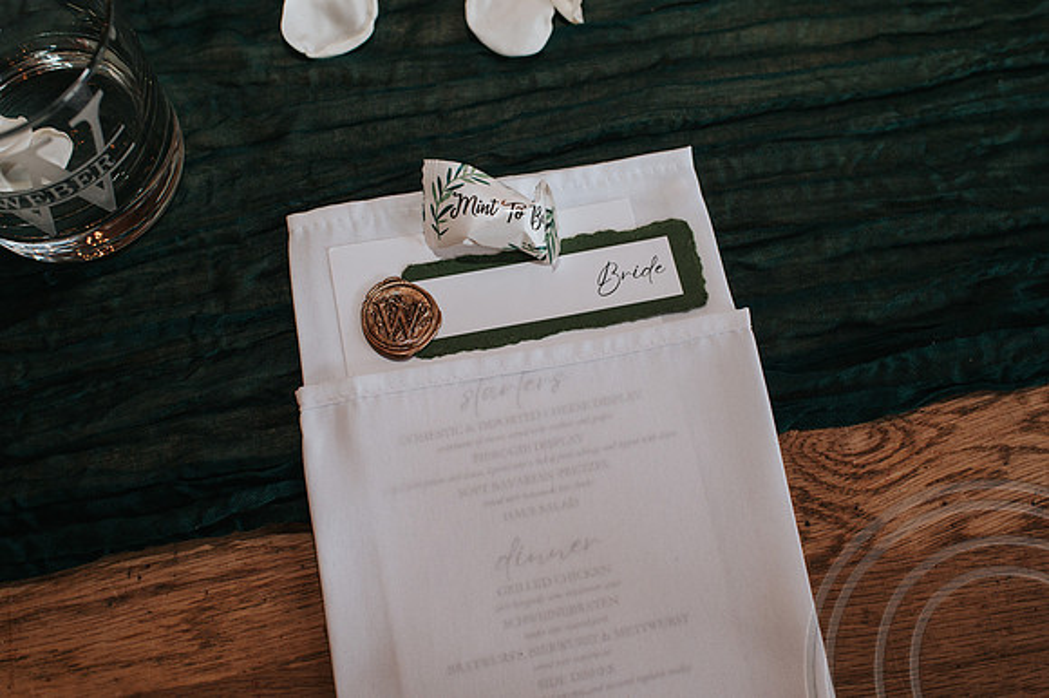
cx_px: 542
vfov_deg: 36.7
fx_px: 1053
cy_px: 338
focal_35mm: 36
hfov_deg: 53.0
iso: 800
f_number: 4.5
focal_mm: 35
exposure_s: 1/200
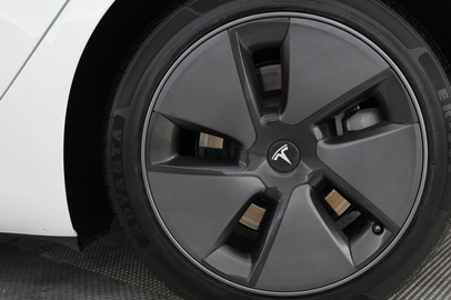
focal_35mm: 41
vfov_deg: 32.6
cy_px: 161
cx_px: 282
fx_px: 513
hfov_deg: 47.0
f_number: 2.8
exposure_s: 1/160
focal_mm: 26
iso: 3200
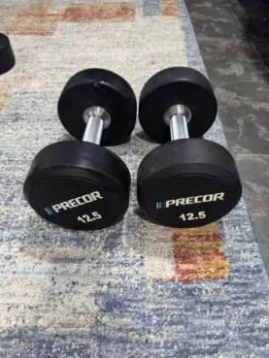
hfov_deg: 53.1
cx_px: 141
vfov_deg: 67.3
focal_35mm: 26
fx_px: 269
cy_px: 178
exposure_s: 1/50
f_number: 1.78
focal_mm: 6.76
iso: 640
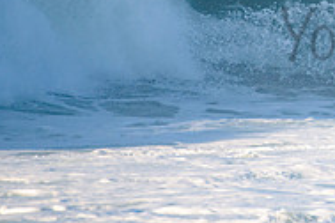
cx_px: 464
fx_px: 14283
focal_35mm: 1535
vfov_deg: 0.9
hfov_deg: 1.3
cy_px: 19
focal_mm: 500
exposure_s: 1/1600
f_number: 5.6
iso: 250
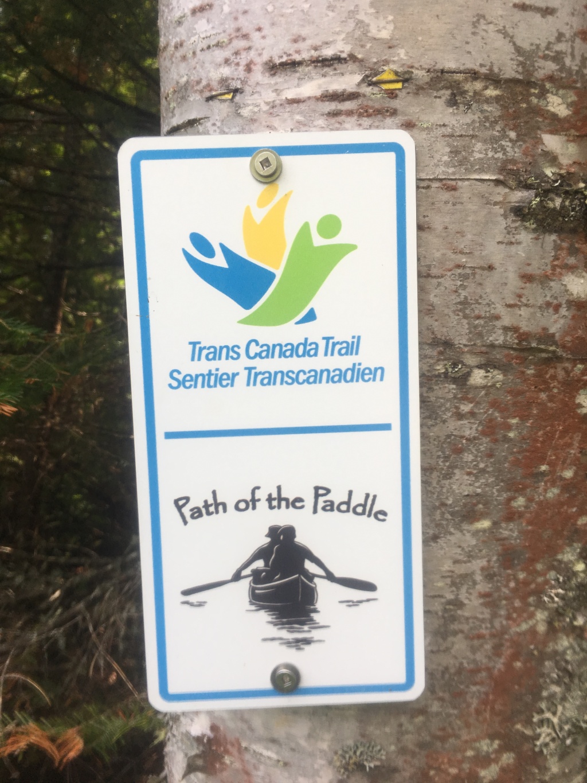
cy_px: 392
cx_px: 294
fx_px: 656
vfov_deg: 61.7
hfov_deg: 48.2
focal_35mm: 29
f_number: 2.2
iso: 25
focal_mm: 4.15
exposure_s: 1/316
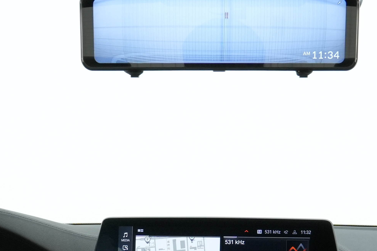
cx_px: 215
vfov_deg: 15.5
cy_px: 298
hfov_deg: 23.9
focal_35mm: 85
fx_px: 890
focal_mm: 18
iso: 1000
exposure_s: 1/30
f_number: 7.1
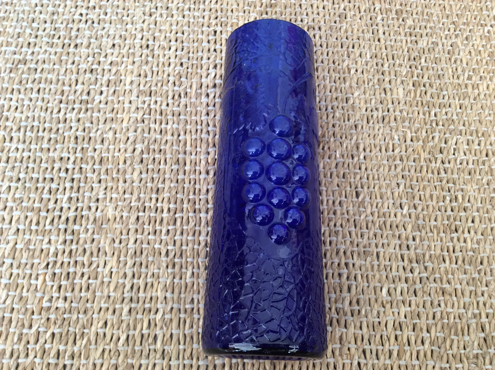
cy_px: 185
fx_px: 457
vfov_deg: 44.1
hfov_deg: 56.9
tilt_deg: -68.9
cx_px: 248
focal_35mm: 32
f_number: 2.4
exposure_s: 1/24
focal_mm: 3.3
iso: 80
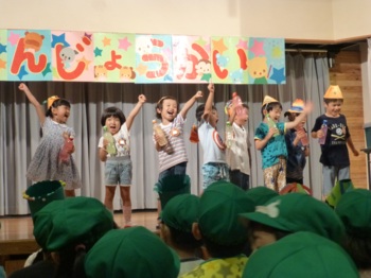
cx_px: 186
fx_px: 803
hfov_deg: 26.0
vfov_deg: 19.6
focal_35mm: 75
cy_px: 139
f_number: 5
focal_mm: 13.3
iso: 800
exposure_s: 1/30
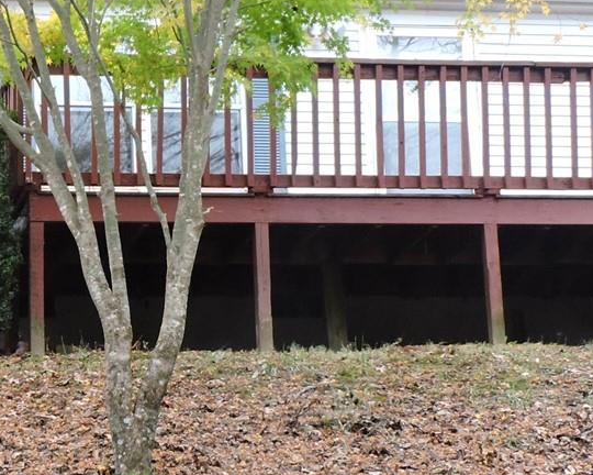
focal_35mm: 148
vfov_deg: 10.4
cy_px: 239
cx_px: 53
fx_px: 2597
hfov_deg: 12.9
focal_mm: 7.1
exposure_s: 1/60
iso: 100
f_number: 3.3
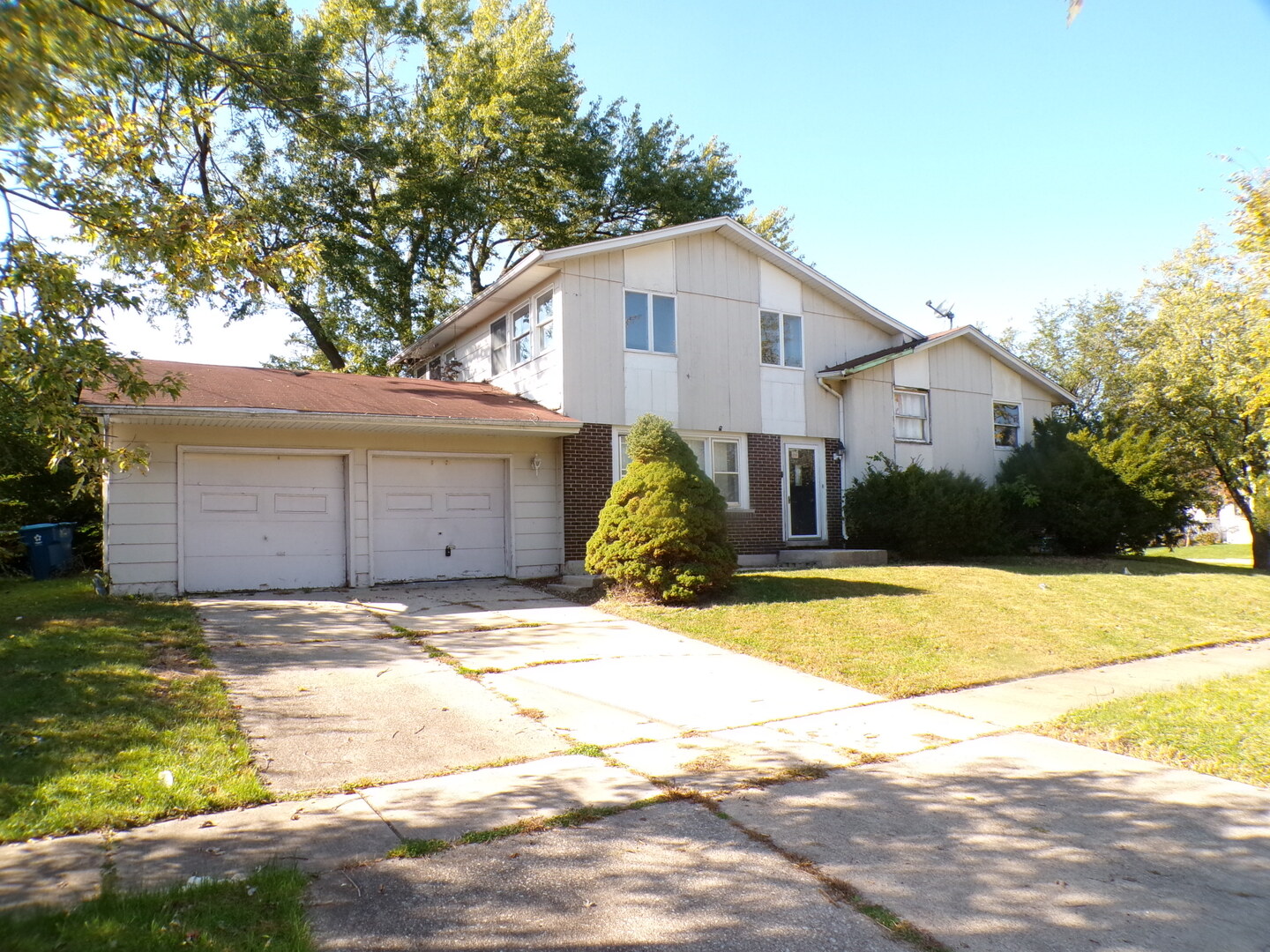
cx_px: 635
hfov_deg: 71.6
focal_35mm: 24
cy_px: 476
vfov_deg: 56.8
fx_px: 881
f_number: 4.4
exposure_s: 1/400
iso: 200
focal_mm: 4.3
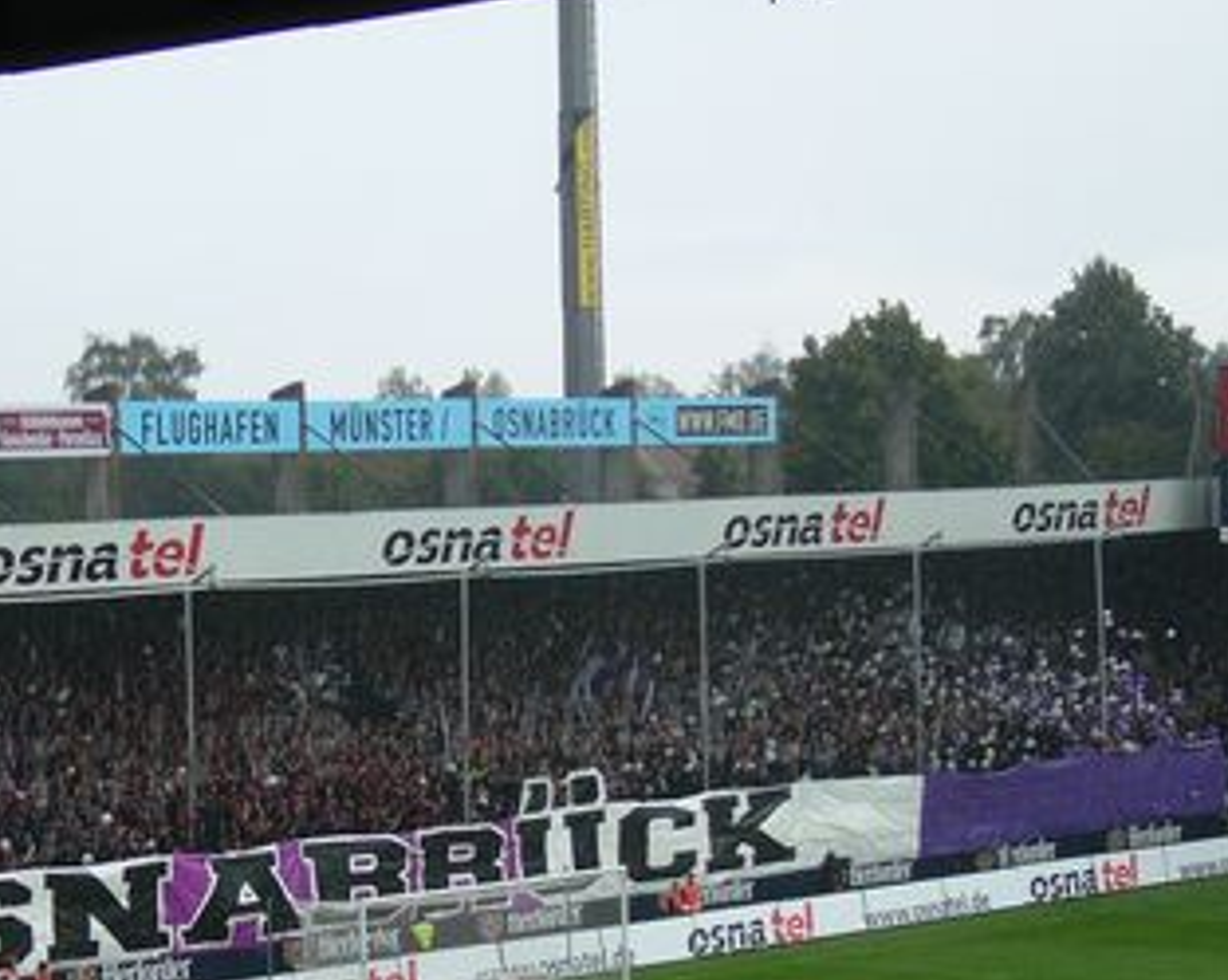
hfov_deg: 17.7
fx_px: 3885
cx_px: 161
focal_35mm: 107
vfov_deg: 14.3
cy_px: 821
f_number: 3.7
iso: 50
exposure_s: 1/80
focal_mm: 10
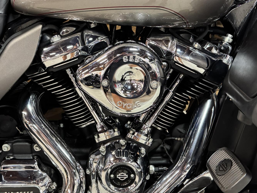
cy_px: 114
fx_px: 267
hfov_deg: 51.3
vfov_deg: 39.5
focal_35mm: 36
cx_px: 125
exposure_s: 1/60
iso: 800
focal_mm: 6.76
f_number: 1.78
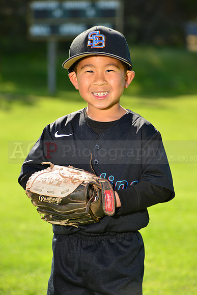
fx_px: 1394
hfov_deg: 8.1
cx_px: 98
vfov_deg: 12.1
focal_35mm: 170
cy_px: 148
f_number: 8
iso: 200
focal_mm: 170
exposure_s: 1/250
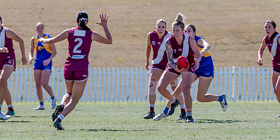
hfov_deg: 3.1
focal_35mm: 707
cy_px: 64
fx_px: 5115
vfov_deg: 1.6
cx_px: 177
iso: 800
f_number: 7.1
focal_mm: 420
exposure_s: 1/1600
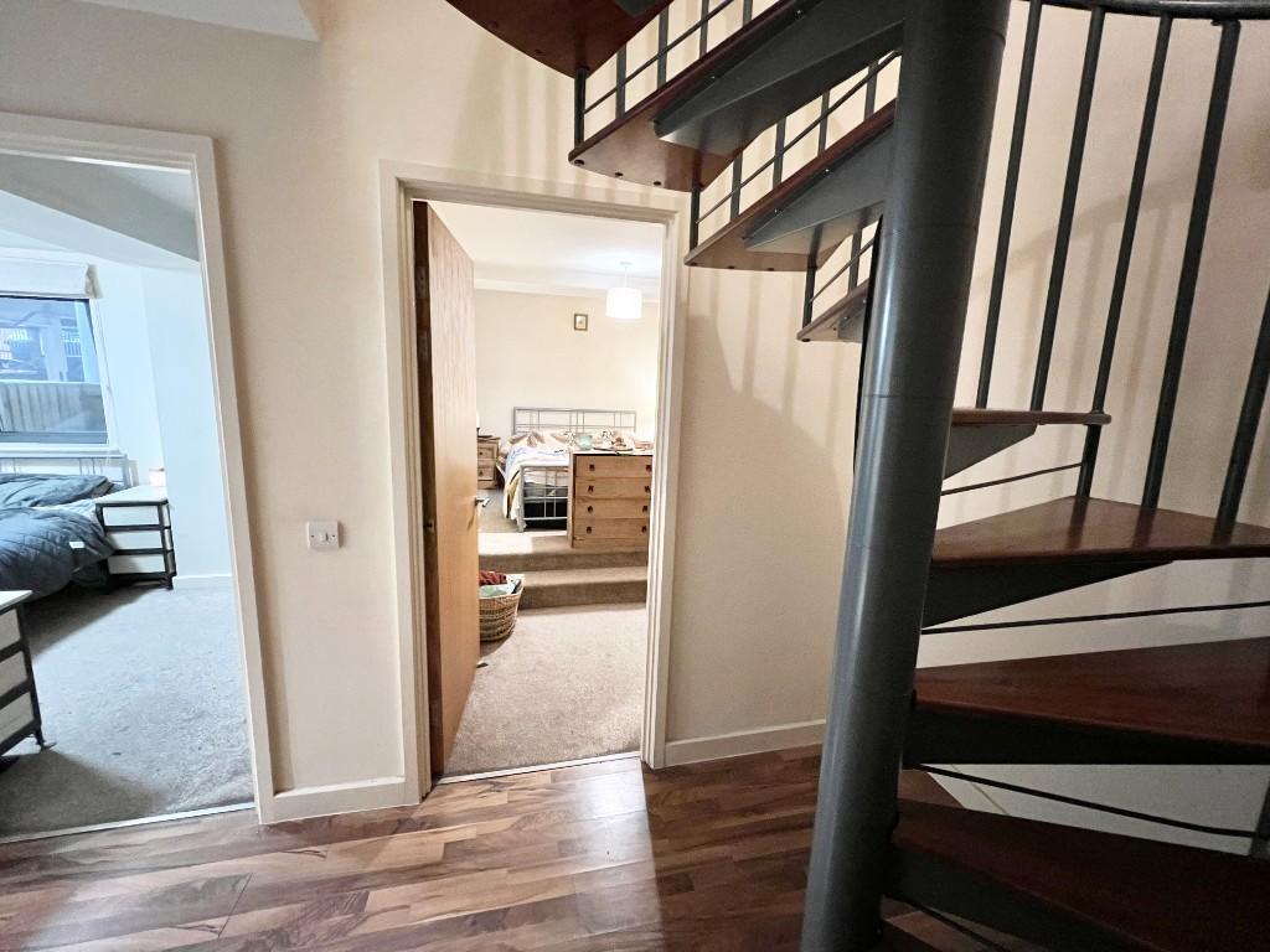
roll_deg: -2.3
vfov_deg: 89.9
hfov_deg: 106.2
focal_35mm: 13
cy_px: 476
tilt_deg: -10.7
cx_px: 635
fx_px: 477
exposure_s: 1/33
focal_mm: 1.57
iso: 800
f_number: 1.8
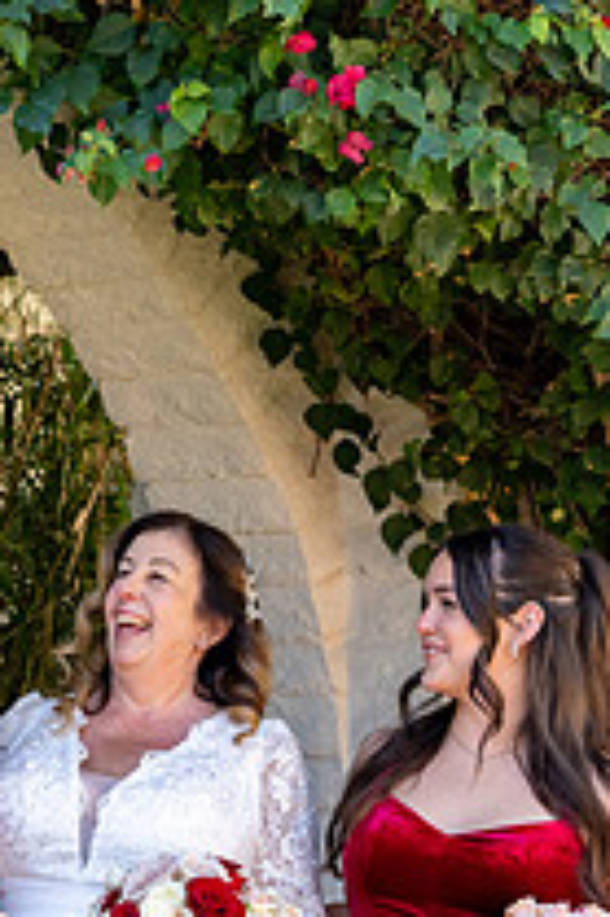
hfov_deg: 9.0
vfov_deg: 13.5
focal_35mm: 151
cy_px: 807
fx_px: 3844
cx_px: 88
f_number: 5.6
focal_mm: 70
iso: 500
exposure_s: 1/250
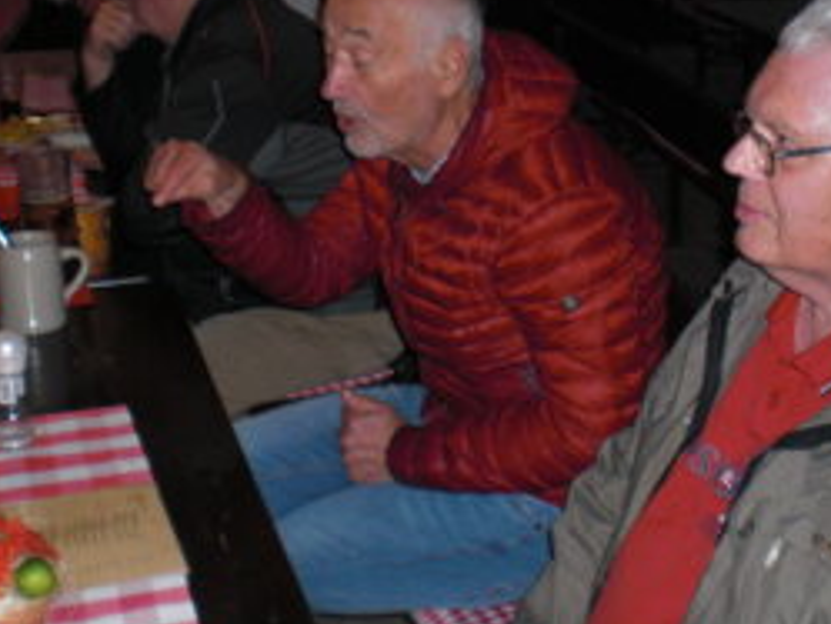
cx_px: 474
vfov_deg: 23.9
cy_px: 180
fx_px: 1465
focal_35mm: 61
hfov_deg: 31.6
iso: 100
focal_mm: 6.3
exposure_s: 1/60
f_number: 3.1
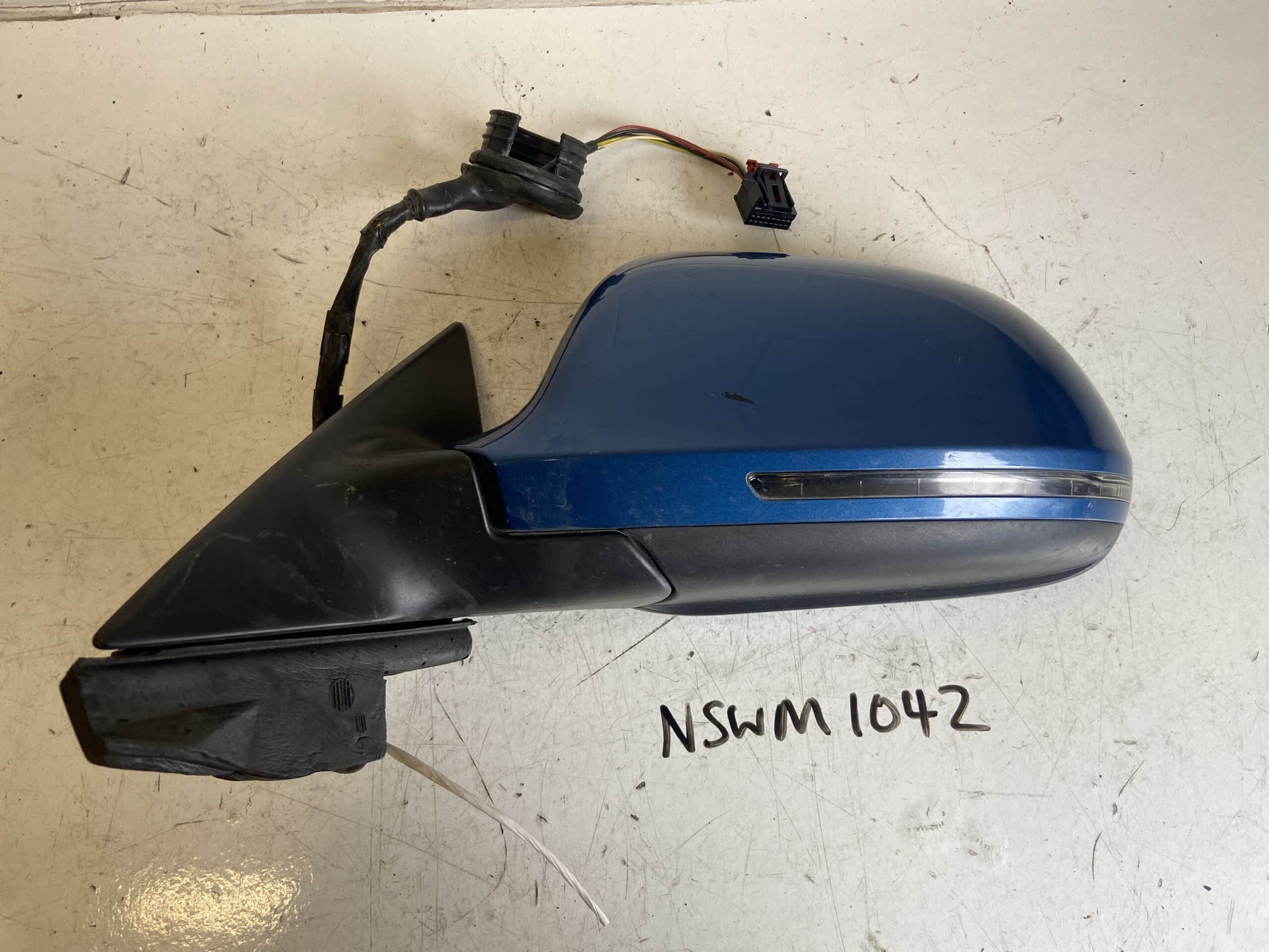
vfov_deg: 53.1
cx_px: 634
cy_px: 476
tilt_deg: -77.5
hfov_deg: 67.3
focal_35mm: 26
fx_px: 953
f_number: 1.8
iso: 64
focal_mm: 4.25
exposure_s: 1/100
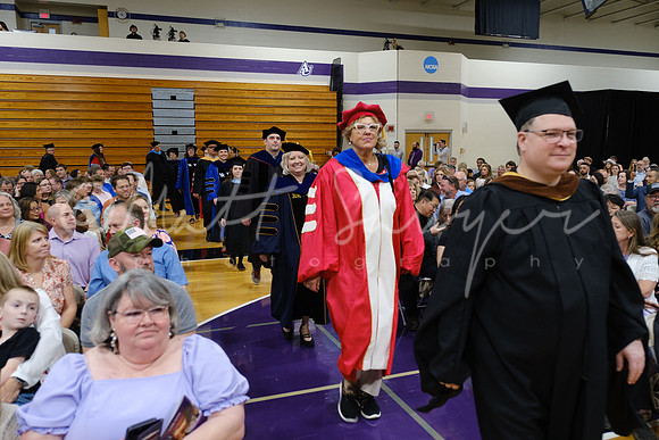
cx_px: 330
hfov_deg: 67.4
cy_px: 220
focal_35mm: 27
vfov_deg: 48.0
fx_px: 494
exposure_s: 1/125
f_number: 2.8
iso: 1600
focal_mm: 18.2
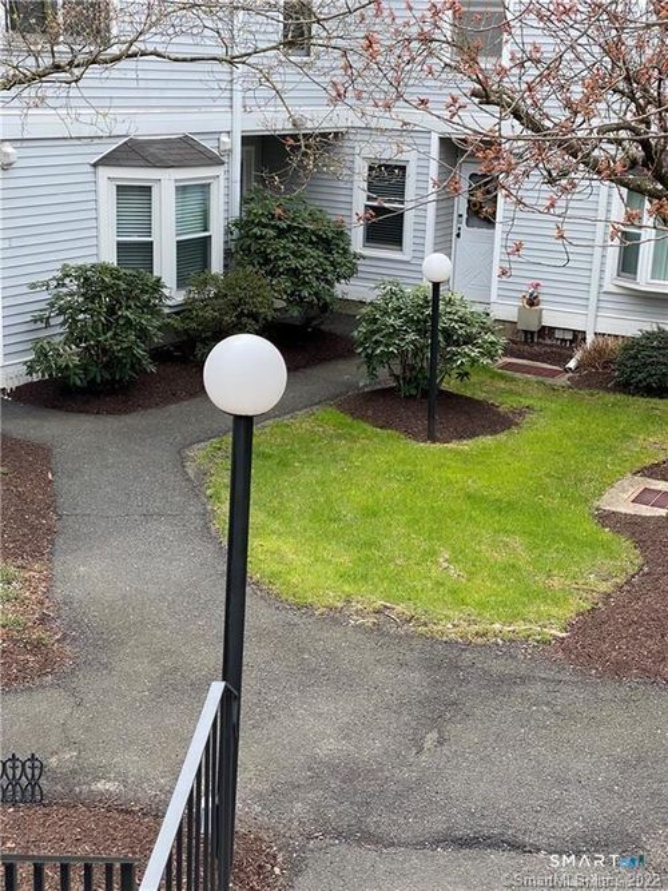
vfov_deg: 36.8
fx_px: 1338
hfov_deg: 28.0
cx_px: 334
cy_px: 446
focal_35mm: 52
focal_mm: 6
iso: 20
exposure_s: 1/480
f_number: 2
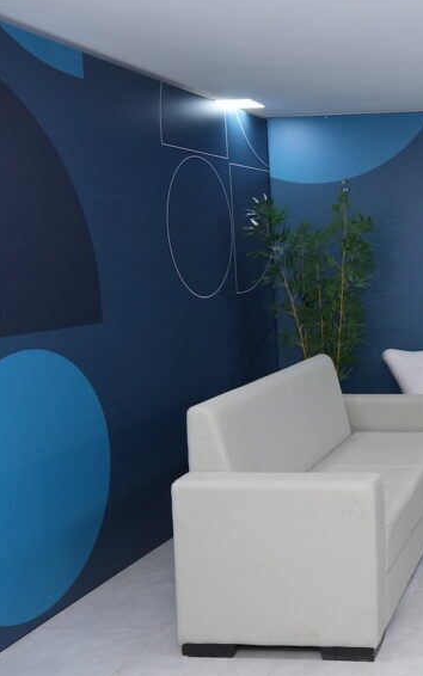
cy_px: 336
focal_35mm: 48
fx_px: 885
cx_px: 473
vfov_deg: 41.8
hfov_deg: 24.9
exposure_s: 1/160
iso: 1600
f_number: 3.5
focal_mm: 21
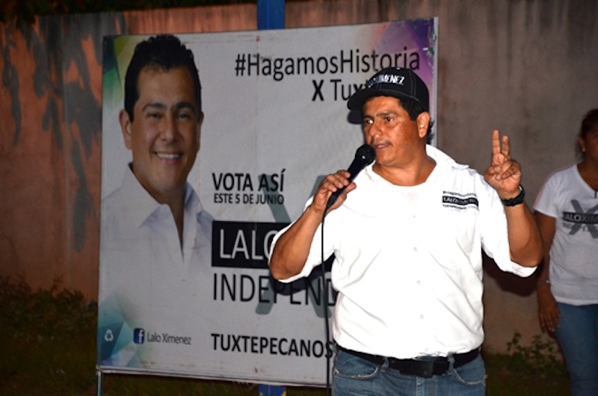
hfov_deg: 13.1
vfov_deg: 8.7
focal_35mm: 158
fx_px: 2611
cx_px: 299
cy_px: 198
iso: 800
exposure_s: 1/60
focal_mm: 105
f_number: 5.6
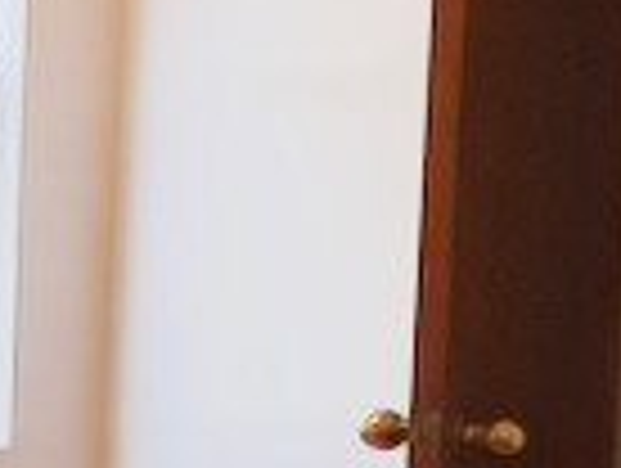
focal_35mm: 94
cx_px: -788
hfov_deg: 14.8
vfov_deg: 15.7
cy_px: 360
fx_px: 1689
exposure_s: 1/120
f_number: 1.8
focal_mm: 1.57
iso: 200
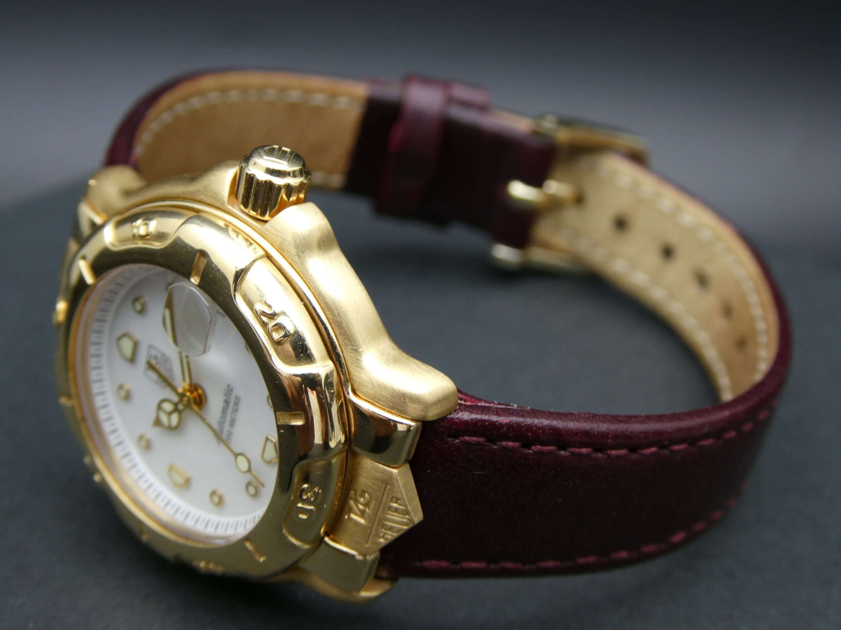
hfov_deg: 35.5
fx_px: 1312
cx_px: 420
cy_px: 315
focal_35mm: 54
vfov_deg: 27.0
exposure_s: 1/80
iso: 125
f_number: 4.1
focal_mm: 9.6
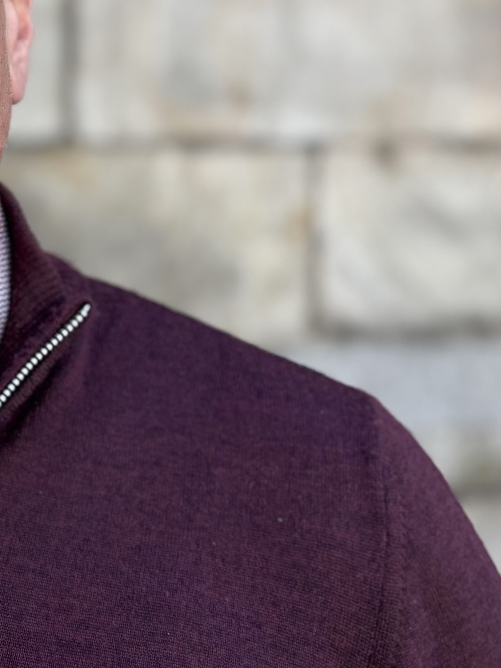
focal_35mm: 71
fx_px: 1370
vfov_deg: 26.9
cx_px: -130
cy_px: 146
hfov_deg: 19.3
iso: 50
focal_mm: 5.96
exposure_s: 1/280
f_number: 1.6
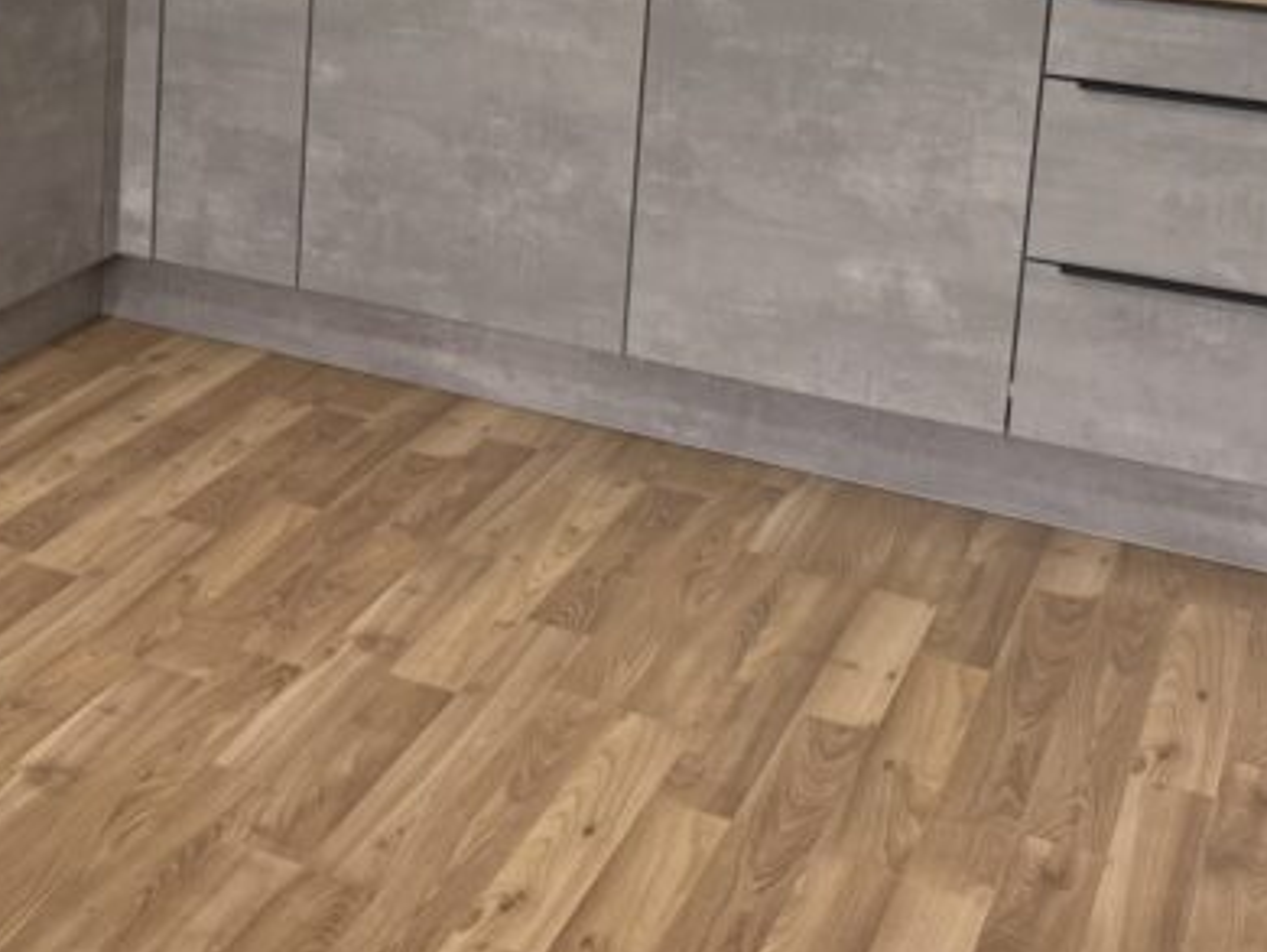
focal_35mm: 63
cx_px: 0
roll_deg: -1.5
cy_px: -71
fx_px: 2307
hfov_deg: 28.8
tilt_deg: -7.9
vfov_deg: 22.1
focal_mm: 6.76
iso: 200
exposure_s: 1/65
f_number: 1.78
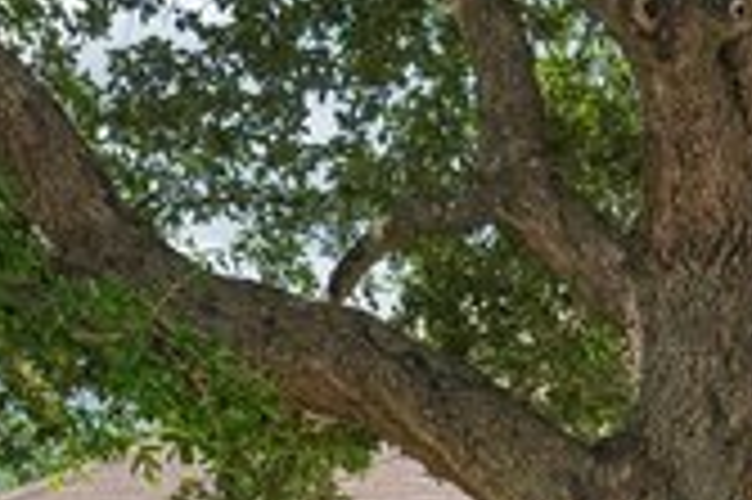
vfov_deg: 11.1
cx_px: 856
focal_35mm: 115
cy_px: 876
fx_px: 2400
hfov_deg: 17.2
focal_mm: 30
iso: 200
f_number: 8
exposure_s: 1/90
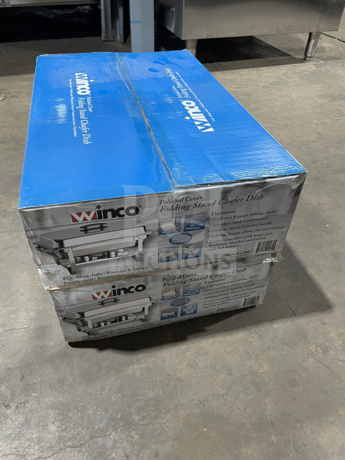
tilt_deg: -40.1
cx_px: 172
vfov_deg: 67.3
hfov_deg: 53.1
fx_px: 345
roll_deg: +1.2
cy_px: 230
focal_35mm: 26
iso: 320
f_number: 1.6
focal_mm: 4.2
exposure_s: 1/60
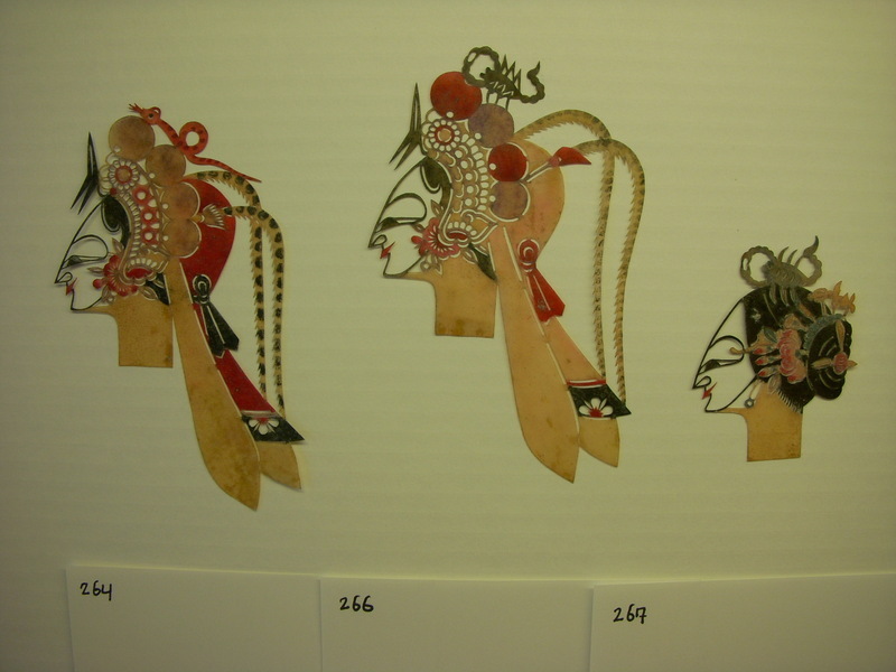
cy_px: 336
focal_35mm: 38
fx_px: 984
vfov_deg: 37.7
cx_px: 448
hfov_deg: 49.0
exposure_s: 1/125
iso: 100
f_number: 3.3
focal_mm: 6.3
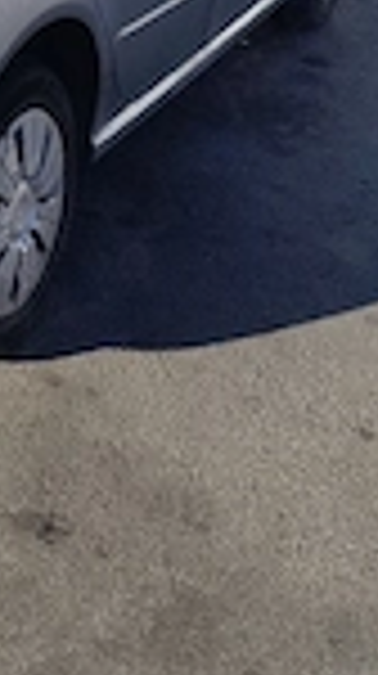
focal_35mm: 67
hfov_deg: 15.9
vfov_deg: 29.9
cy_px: 50
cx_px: -252
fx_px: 1198
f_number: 1.65
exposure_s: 1/2000
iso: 50
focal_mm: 6.19
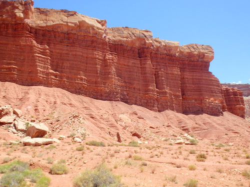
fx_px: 202
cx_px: 125
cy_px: 94
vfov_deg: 49.7
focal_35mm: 28
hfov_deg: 63.4
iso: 125
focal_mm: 5
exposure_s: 1/640
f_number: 3.9
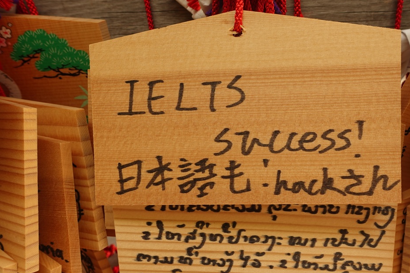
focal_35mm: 30
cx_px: 250
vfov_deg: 43.6
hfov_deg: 61.3
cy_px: 145
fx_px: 342
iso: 125
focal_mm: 8.8
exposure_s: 1/125
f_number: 4
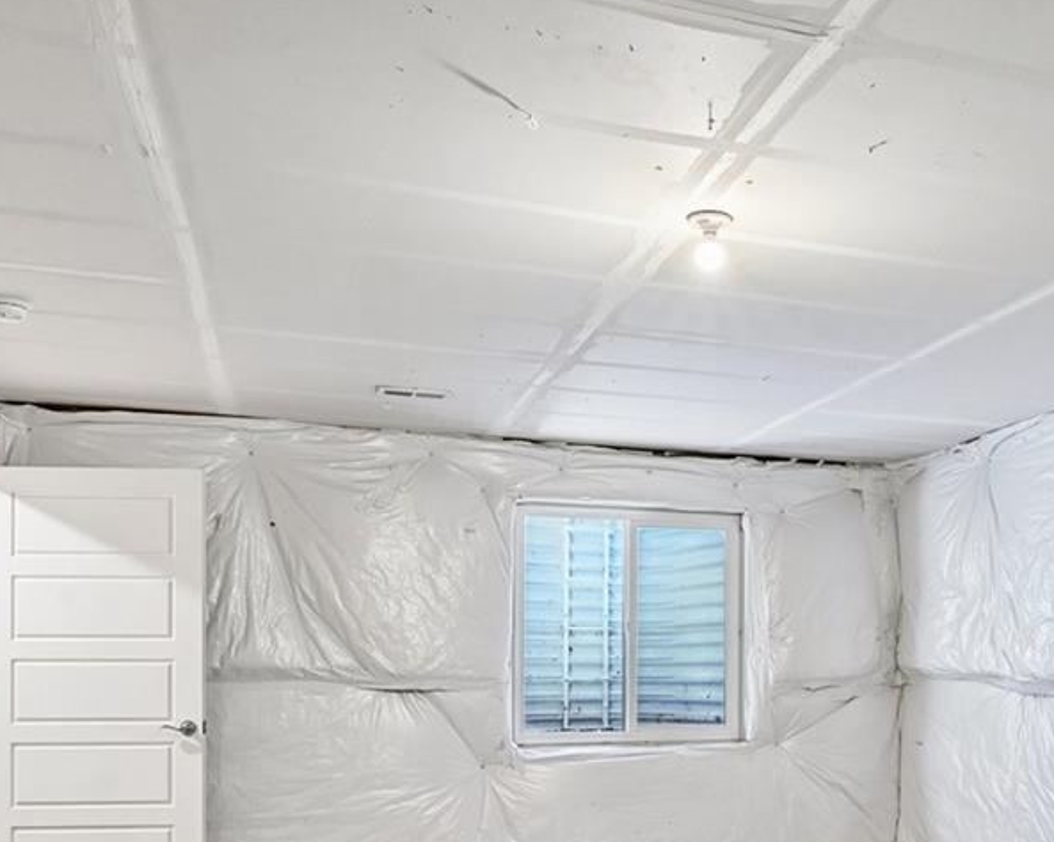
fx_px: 1185
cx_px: 745
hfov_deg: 46.8
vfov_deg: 37.8
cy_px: 664
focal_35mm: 38
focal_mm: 15
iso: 400
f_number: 10
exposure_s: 1/4
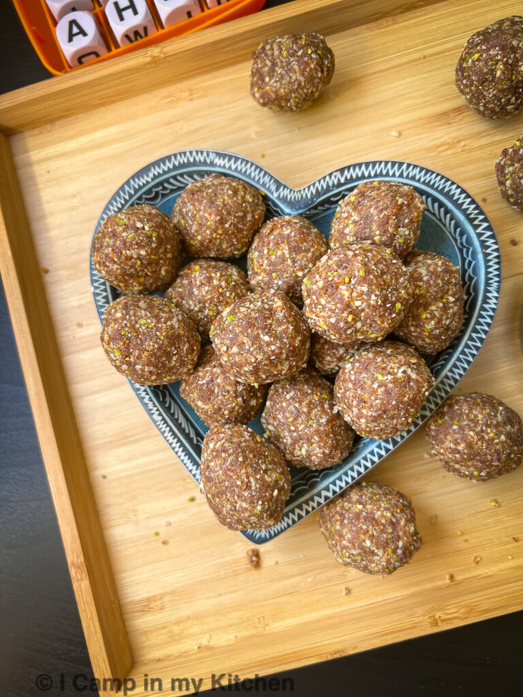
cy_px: 348
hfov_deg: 53.1
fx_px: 524
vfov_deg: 67.3
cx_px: 262
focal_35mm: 26
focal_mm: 5.7
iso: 125
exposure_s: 1/120
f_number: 1.5
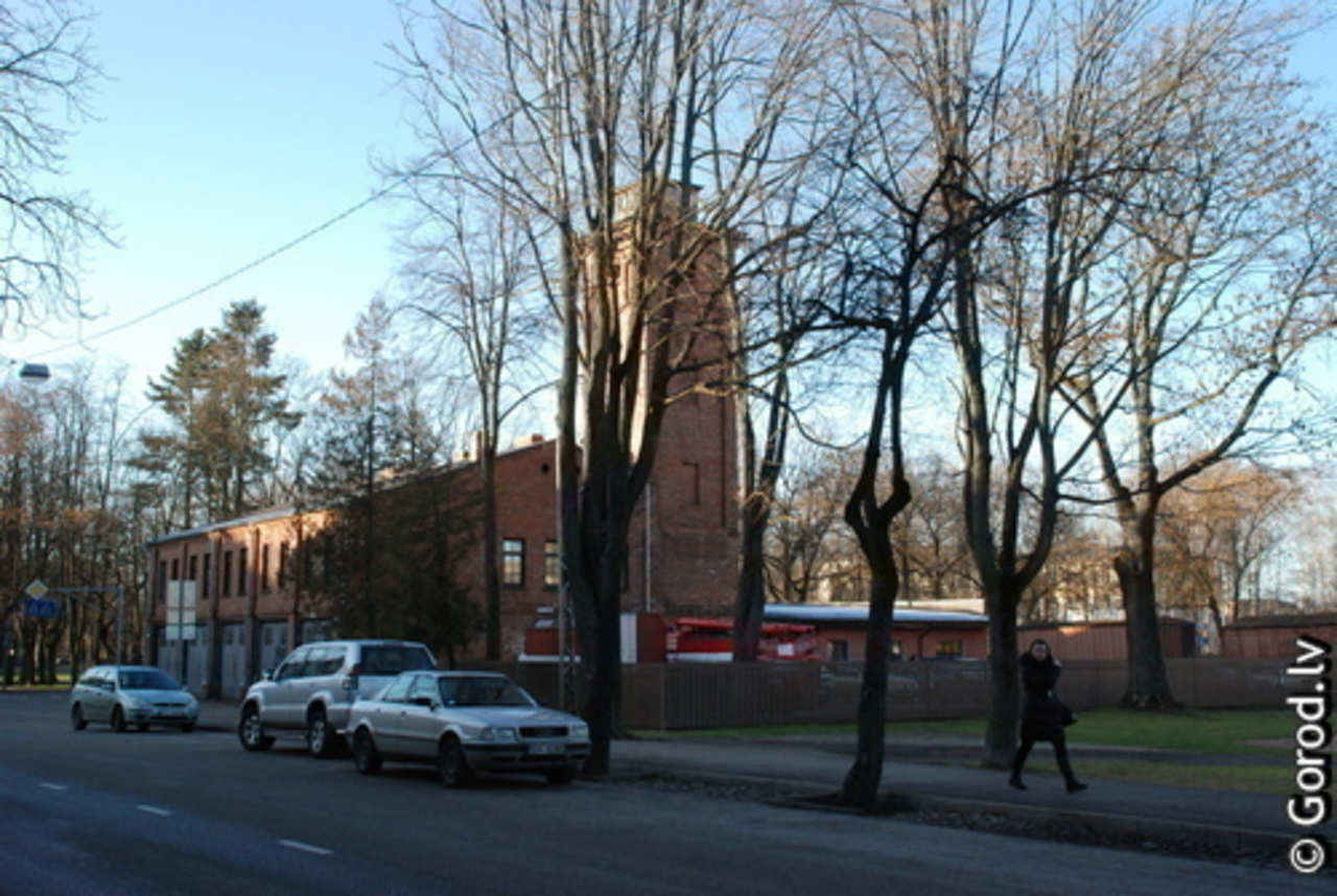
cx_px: 668
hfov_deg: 53.1
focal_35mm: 36
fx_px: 1339
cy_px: 448
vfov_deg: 37.0
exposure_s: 1/125
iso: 640
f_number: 11
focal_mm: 24
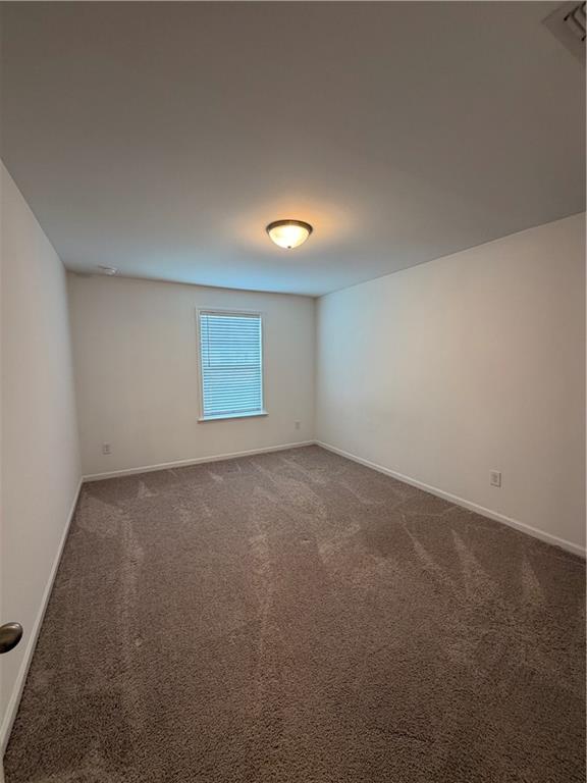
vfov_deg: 102.1
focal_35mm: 14
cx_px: 294
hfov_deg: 85.7
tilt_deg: -5.4
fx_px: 317
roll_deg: +0.4
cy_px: 392
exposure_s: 1/60
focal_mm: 2.22
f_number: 2.2
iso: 160
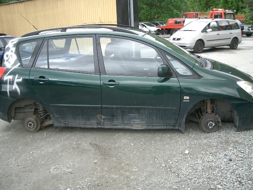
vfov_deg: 37.7
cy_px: 87
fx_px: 278
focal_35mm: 38
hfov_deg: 49.0
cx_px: 127
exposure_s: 1/125
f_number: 2.6
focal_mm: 5.8
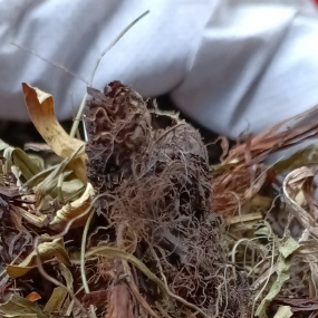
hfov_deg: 20.1
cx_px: 114
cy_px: 406
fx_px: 894
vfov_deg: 18.8
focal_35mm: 86
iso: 193
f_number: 1.8
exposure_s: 1/60
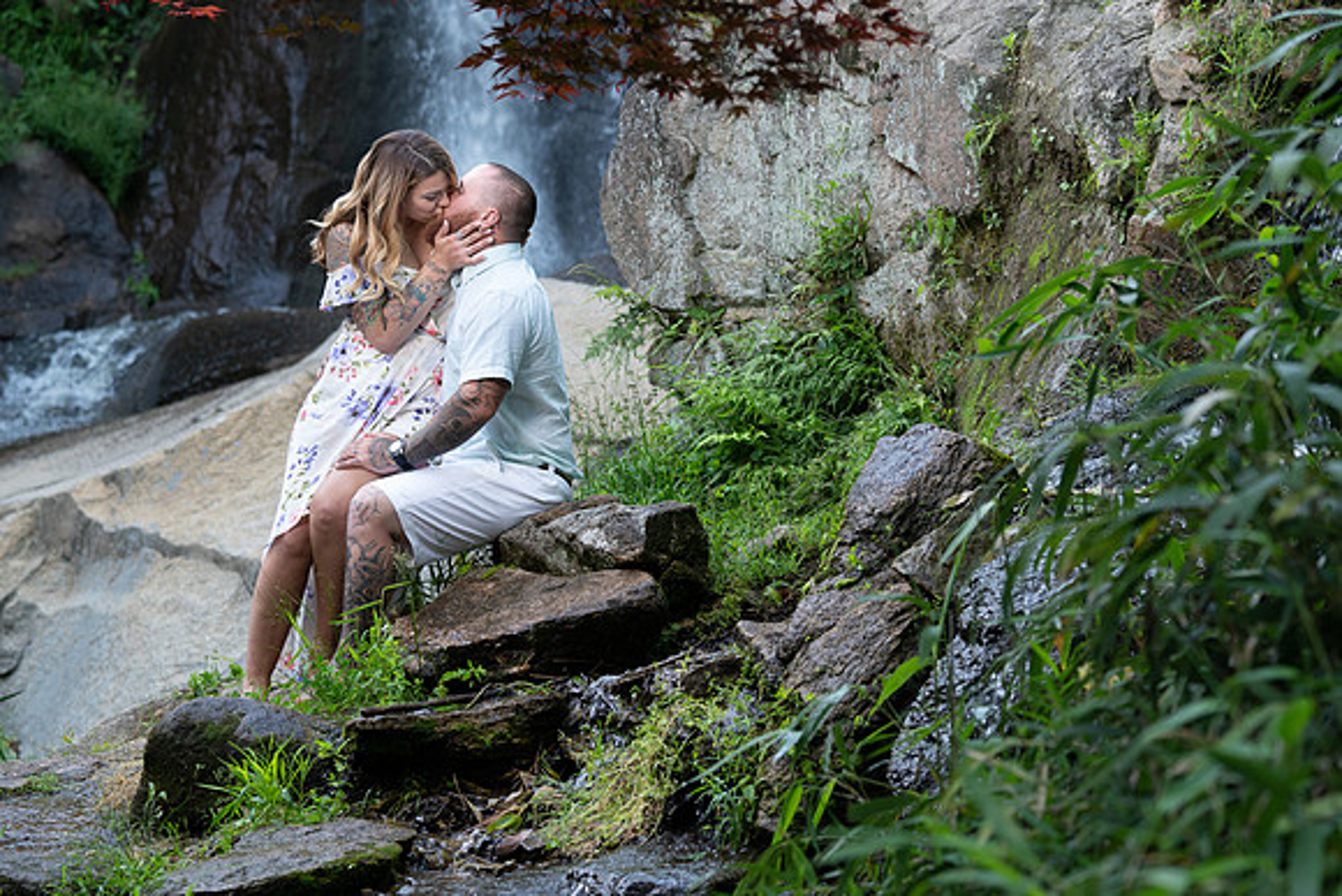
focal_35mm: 94
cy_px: 455
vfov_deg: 14.6
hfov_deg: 21.8
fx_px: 3488
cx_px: 733
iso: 500
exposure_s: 1/200
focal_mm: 81
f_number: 3.5
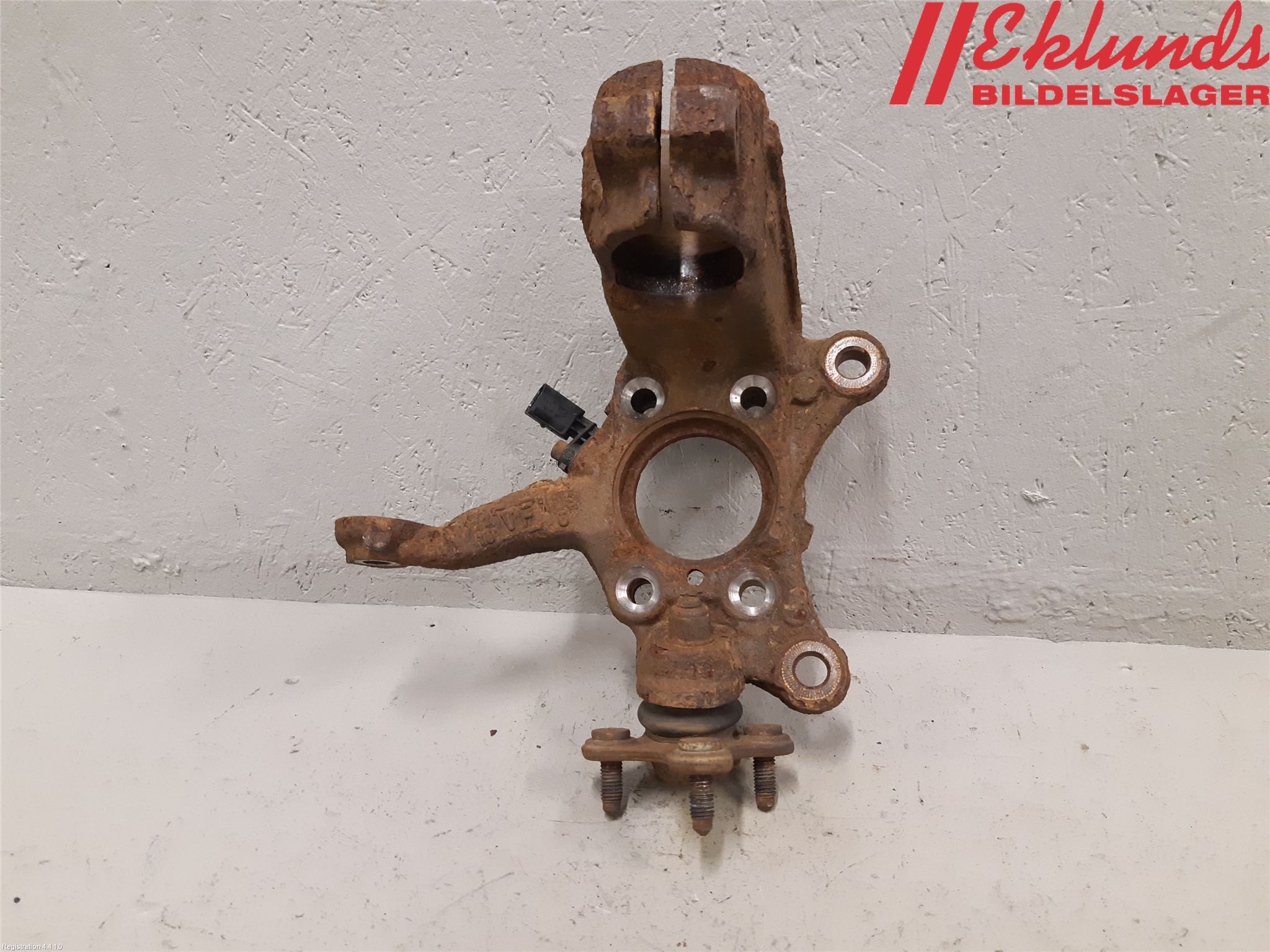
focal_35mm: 26
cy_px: 476
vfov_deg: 53.1
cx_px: 635
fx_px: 954
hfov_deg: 67.3
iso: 200
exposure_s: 1/50
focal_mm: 3.93
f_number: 1.7
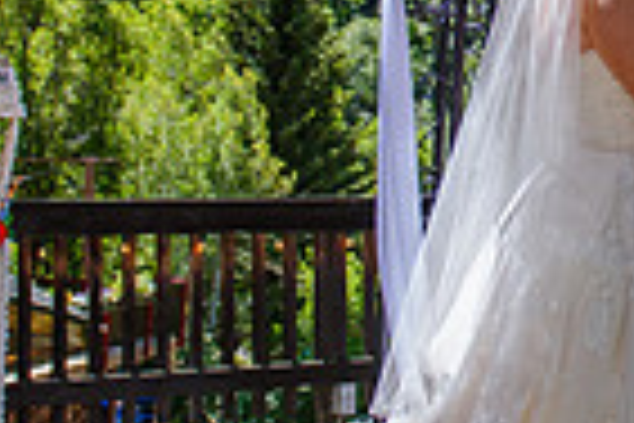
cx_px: 673
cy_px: -15
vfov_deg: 12.6
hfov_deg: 18.5
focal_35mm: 107
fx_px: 1884
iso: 160
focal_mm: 24
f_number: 3.5
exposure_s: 1/500
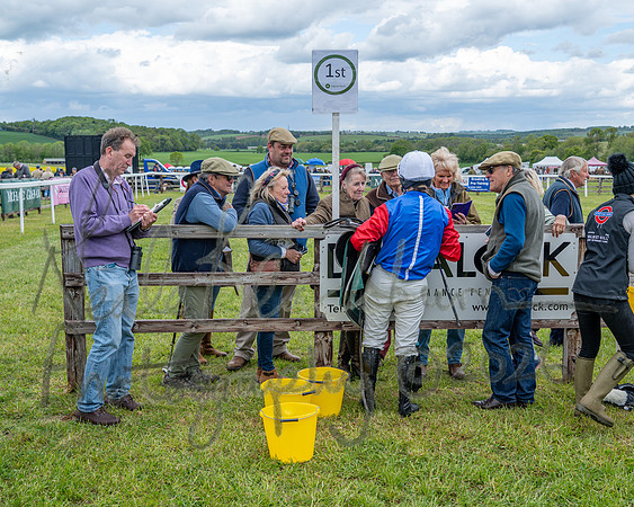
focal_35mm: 42
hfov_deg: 44.2
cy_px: 254
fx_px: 782
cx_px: 317
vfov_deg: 35.9
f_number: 5
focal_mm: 37
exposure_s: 1/640
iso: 200
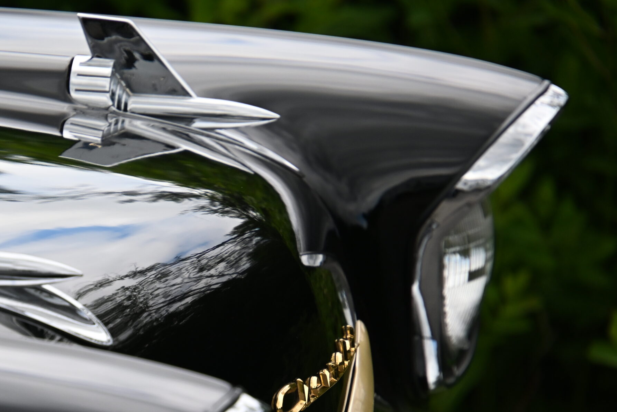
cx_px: 193
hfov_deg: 5.1
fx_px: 6941
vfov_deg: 3.4
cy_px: 279
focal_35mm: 405
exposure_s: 1/250
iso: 640
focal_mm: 188
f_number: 6
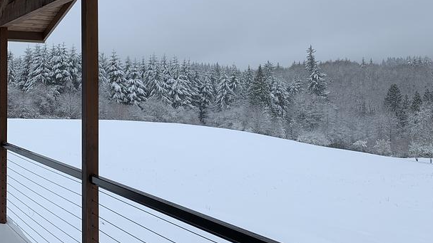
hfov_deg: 66.1
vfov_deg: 39.6
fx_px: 333
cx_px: 218
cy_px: 78
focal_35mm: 29
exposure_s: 1/2257
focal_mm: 4.25
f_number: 1.8
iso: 25
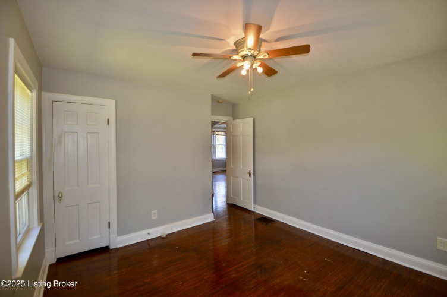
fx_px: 186
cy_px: 148
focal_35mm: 15
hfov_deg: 100.4
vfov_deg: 77.2
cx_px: 224
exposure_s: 1/60
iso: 450
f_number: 3.5
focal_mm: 10
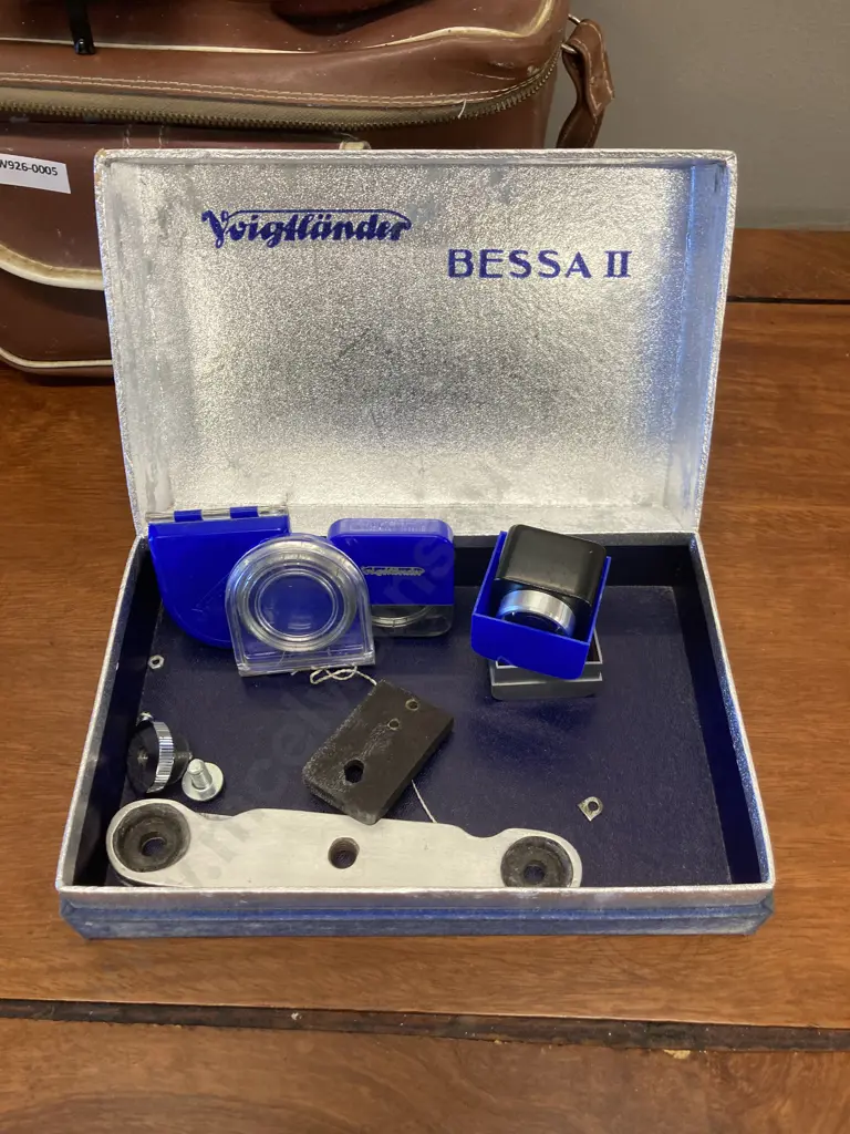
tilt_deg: -52.1
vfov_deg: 63.4
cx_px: 425
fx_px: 917
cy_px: 567
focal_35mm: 28
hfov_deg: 49.7
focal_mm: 3.99
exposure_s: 1/50
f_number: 1.8
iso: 100
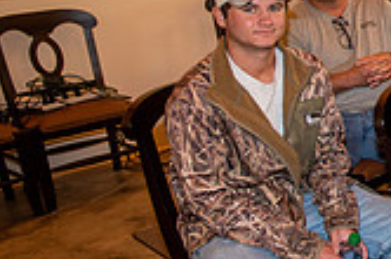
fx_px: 835
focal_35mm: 77
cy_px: 82
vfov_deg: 17.6
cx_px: 676
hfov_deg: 20.2
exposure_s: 1/100
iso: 1400
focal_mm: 22
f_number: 3.2
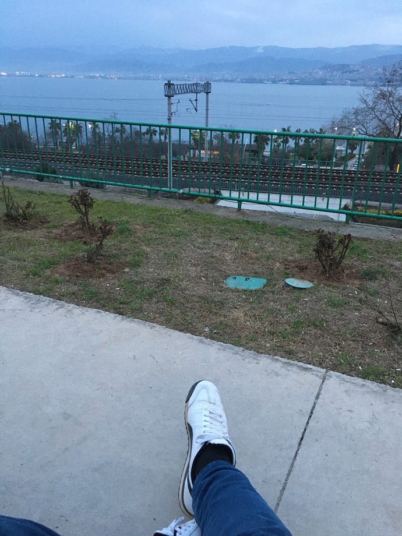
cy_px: 268
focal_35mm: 29
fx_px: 449
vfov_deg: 61.7
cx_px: 201
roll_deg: -0.4
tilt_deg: -22.4
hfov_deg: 48.2
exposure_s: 1/25
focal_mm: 4.15
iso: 200
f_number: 2.2
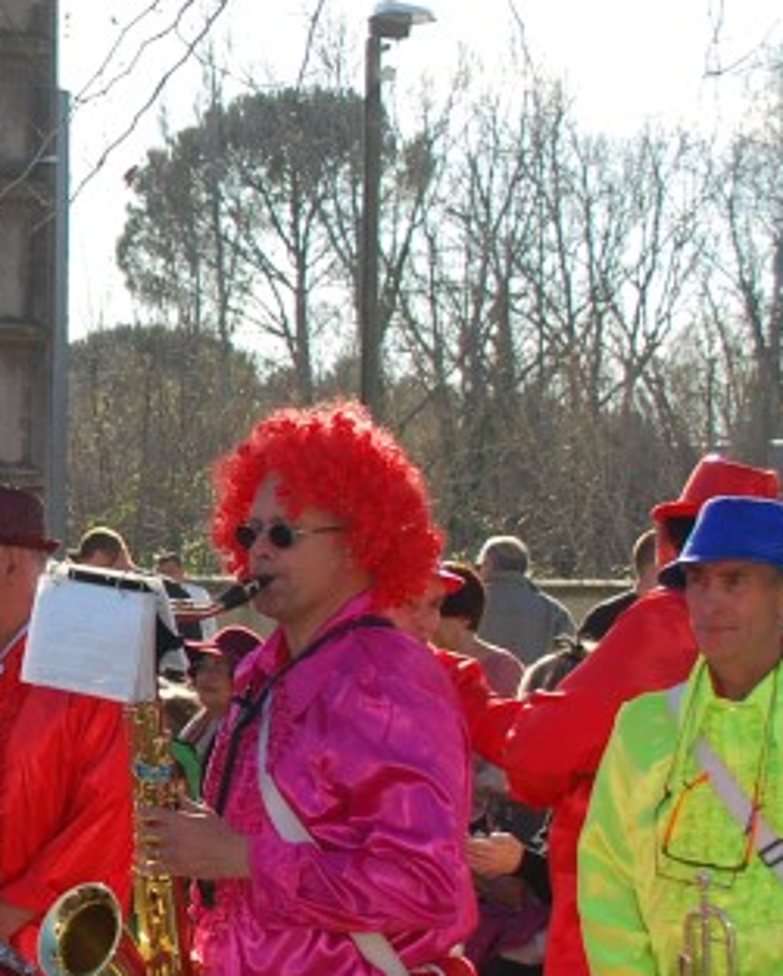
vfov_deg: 17.8
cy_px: 513
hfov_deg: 13.1
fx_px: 3124
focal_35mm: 108
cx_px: -558
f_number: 5
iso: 100
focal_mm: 24
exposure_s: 1/200
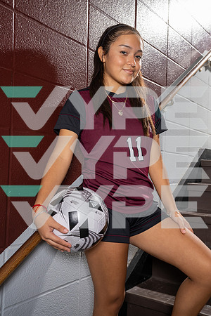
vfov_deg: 49.6
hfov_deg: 34.2
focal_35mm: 39
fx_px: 343
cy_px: 158
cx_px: 106
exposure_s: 1/250
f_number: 7.1
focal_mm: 39
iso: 400
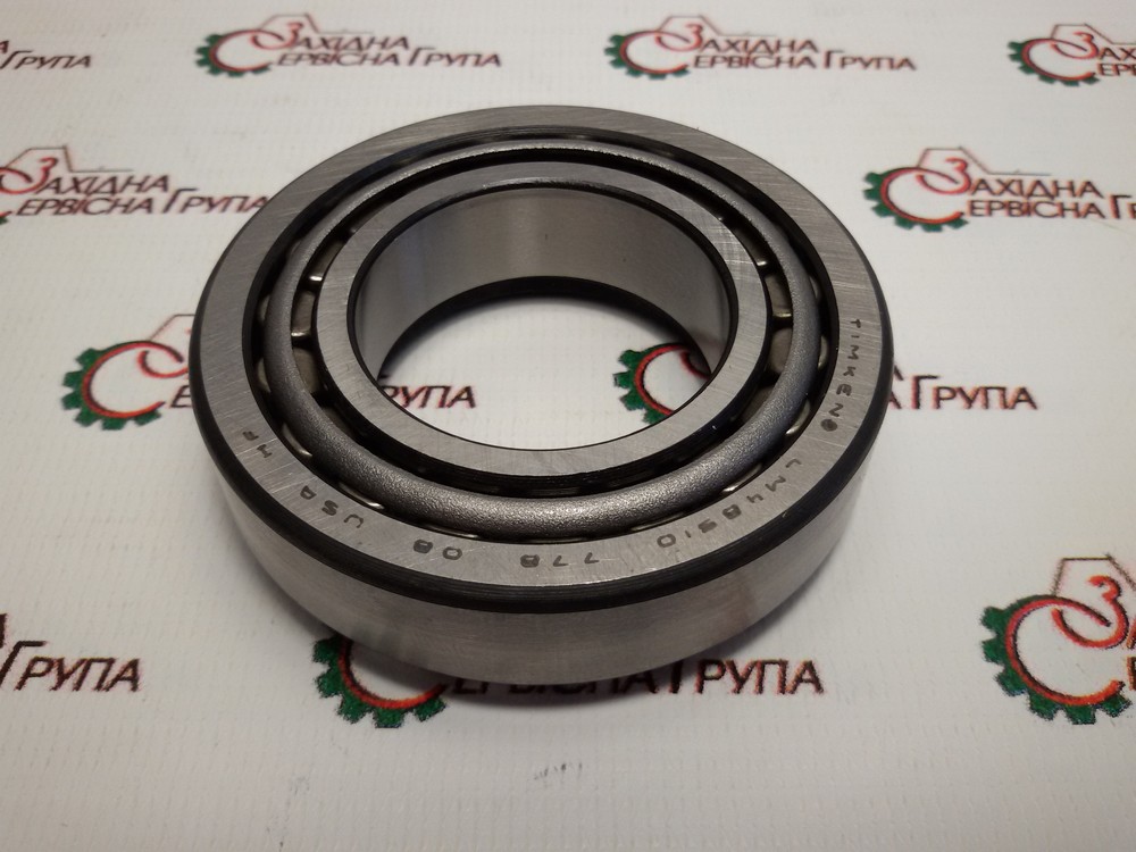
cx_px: 568
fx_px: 1017
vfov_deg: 45.4
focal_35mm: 31
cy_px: 426
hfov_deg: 58.4
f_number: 2.4
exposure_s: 1/100
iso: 64
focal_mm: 2.93
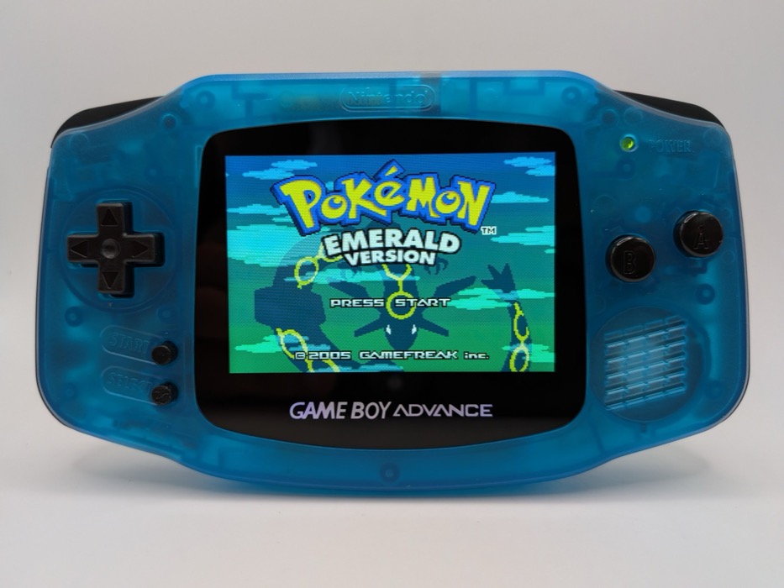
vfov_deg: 56.8
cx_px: 392
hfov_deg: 71.6
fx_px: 544
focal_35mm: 24
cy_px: 294
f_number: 1.7
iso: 183
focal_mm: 4.53
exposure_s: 1/244
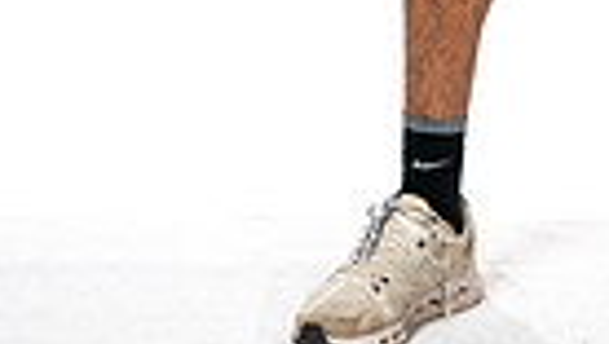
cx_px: 552
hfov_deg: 10.1
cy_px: -481
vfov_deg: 5.5
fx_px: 3427
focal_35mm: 212
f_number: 7.1
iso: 400
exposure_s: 1/320
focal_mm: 62
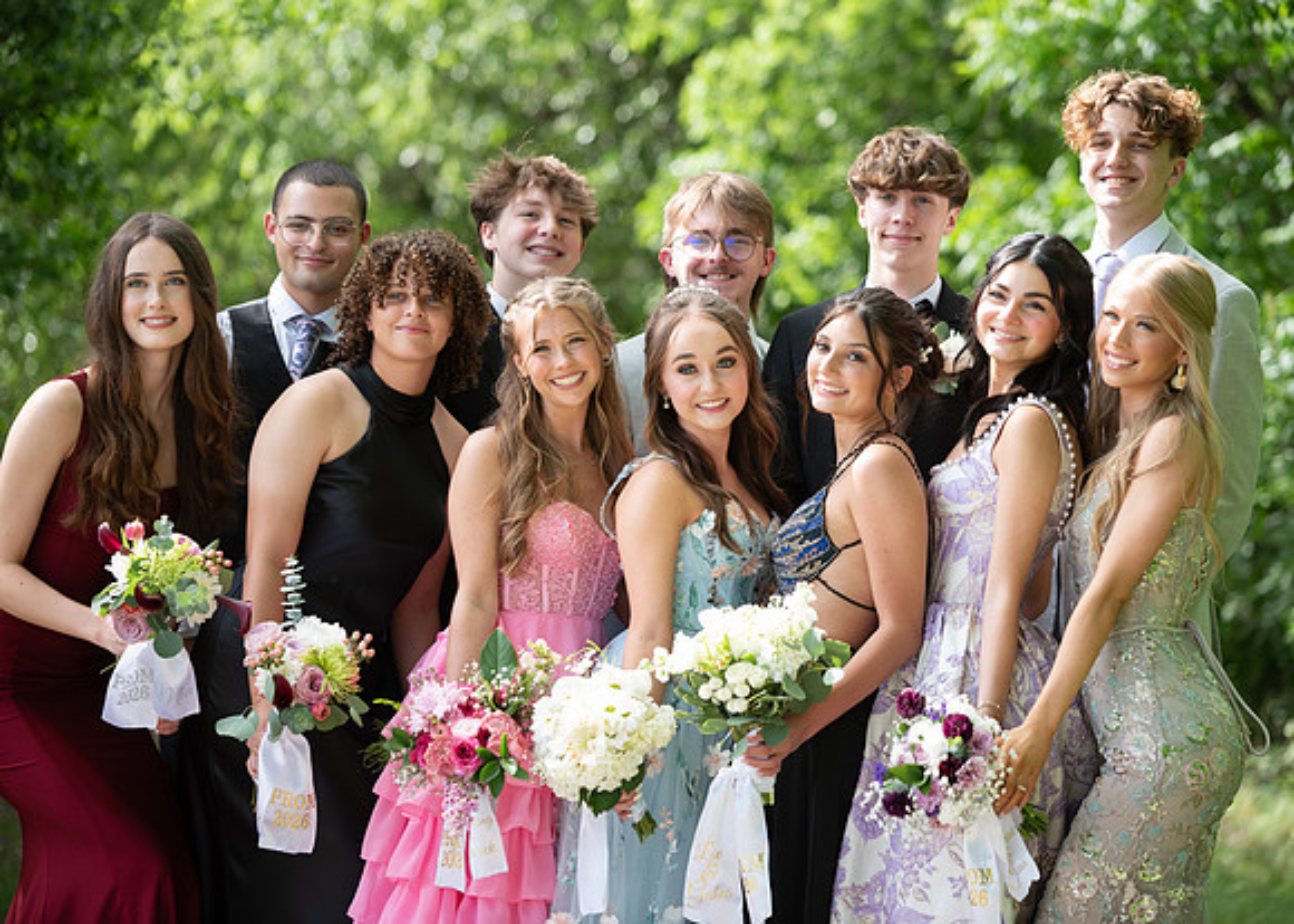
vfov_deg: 11.0
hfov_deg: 15.3
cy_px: 462
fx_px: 4808
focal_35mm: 131
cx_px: 675
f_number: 2.8
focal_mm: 125
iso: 100
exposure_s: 1/400
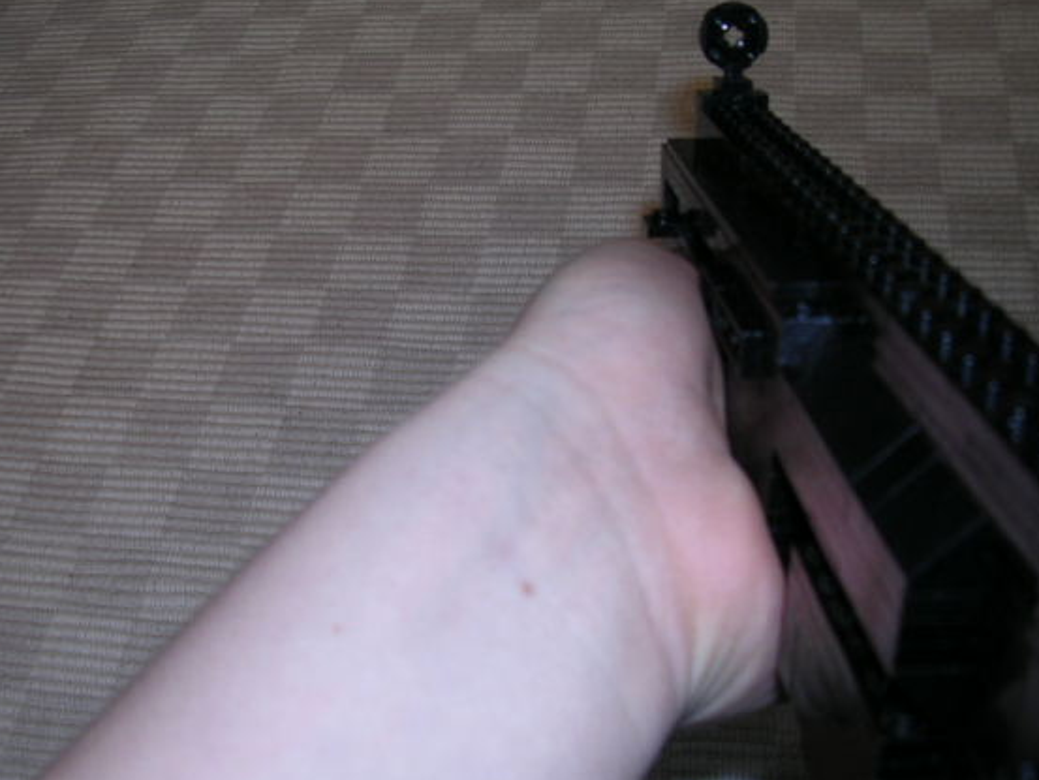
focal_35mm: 44
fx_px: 1321
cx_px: 451
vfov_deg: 32.9
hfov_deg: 42.8
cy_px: 351
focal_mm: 5.8
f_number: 2.8
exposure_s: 1/60.1
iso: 100
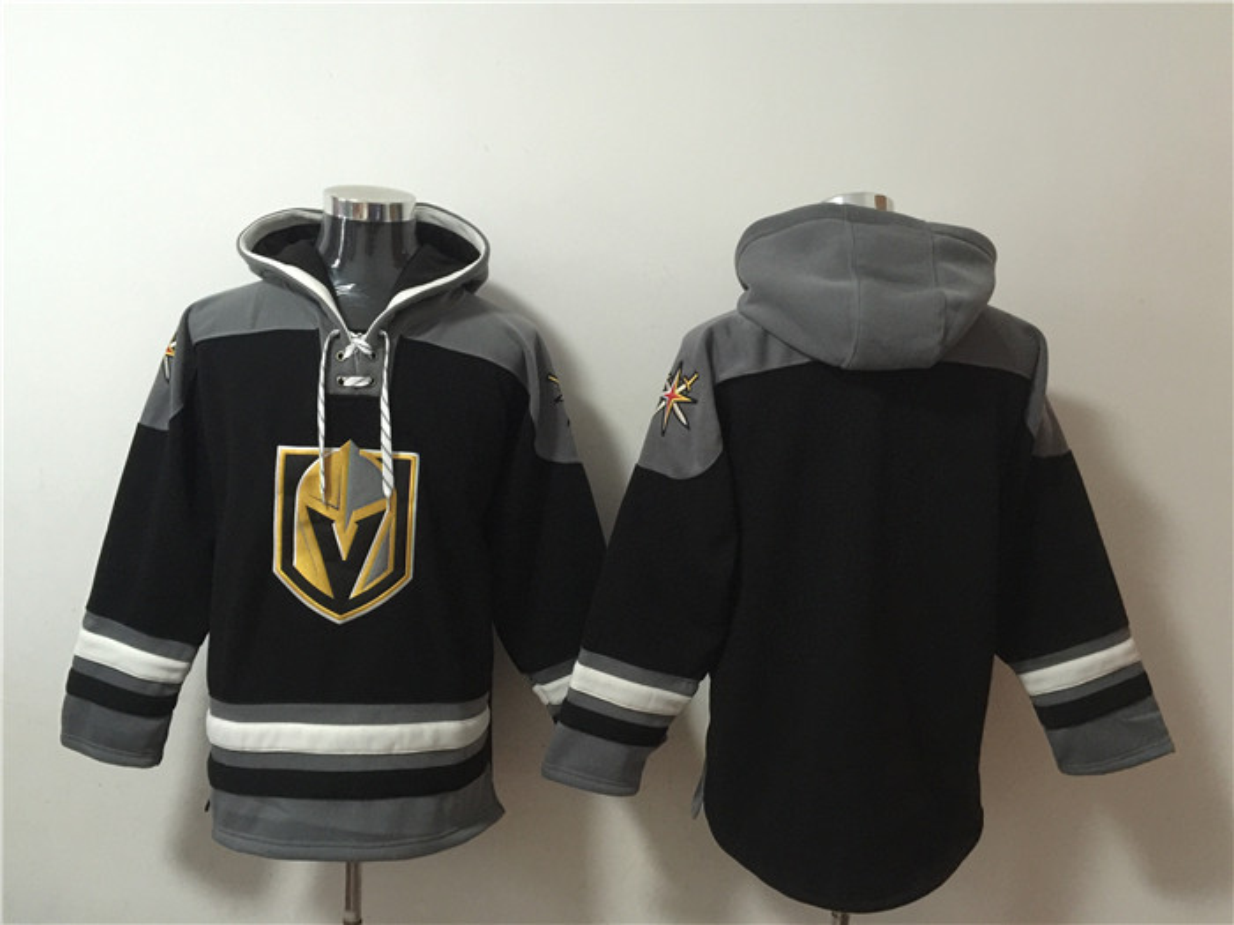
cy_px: 462
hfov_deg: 61.7
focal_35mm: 29
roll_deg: -2.5
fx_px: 1034
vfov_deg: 48.2
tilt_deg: -3.5
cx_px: 617
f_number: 2.2
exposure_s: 1/8
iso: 160
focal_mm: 4.15
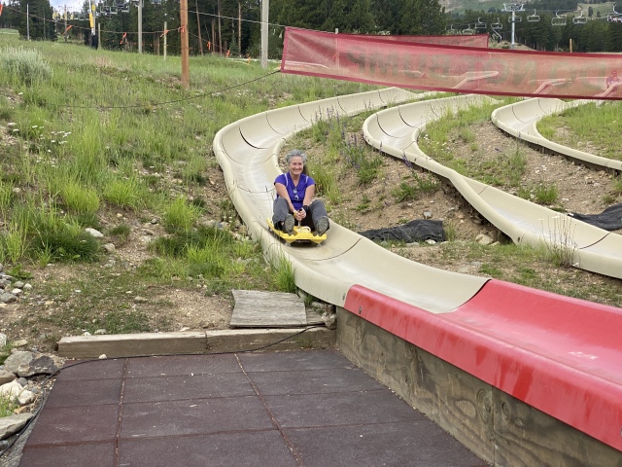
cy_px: 234
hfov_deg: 36.8
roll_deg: +0.9
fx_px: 934
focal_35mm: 52
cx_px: 311
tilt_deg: -1.5
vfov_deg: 28.0
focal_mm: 6
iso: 20
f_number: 2
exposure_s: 1/826
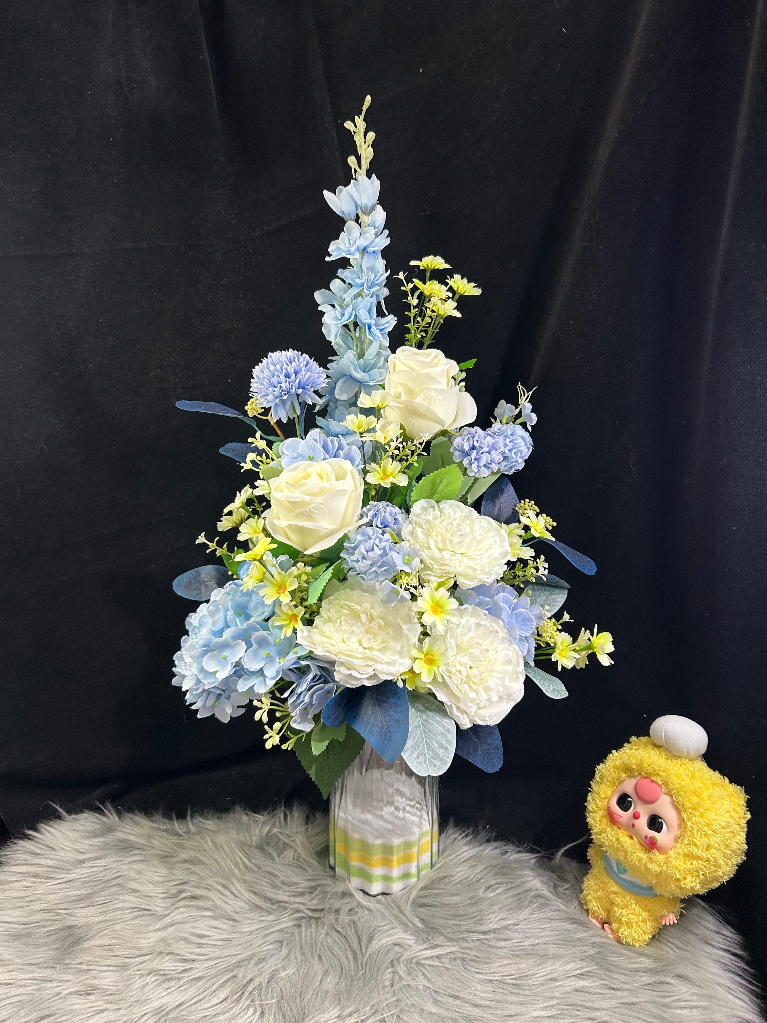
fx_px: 768
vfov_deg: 67.3
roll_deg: -0.5
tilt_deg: -17.4
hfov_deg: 53.1
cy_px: 512
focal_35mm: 26
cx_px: 384
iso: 100
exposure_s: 1/50
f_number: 1.5
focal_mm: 5.7
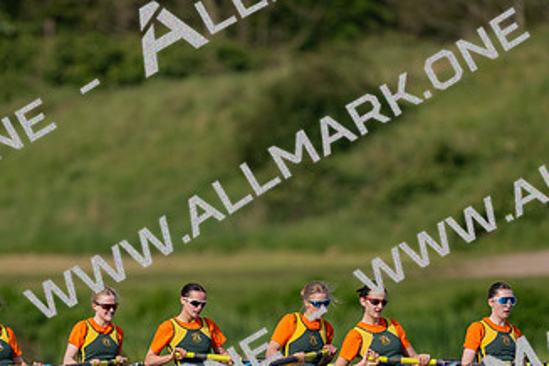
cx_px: 232
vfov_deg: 1.3
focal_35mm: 1063
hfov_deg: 1.9
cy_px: 323
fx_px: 16209
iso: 250
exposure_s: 1/2500
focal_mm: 600
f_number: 4
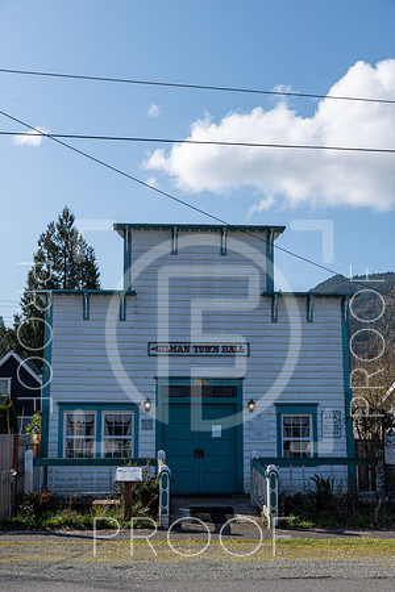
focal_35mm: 44
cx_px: 198
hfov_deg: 30.5
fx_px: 724
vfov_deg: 44.5
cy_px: 296
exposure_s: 1/400
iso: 100
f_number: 8
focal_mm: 44
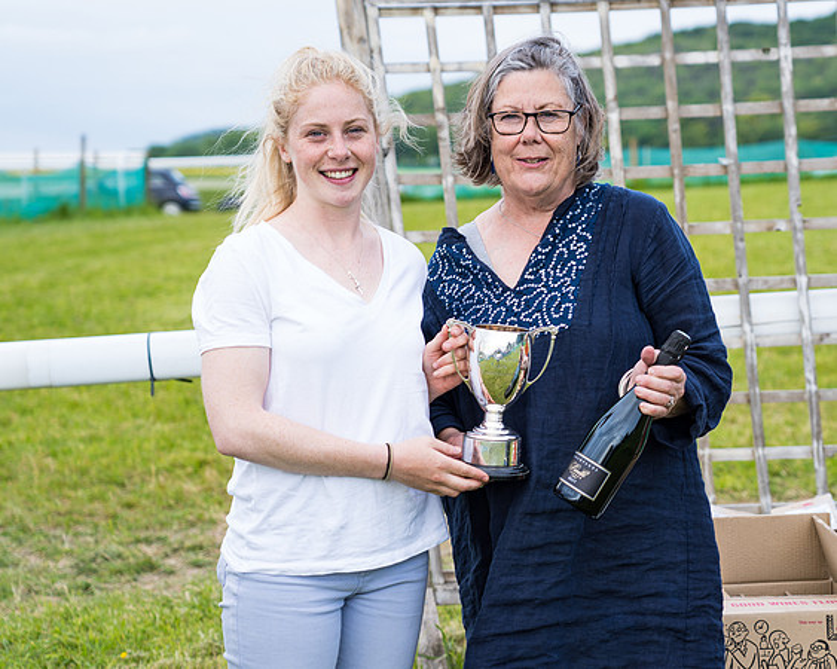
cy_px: 357
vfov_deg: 16.3
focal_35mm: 95
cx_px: 542
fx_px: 2341
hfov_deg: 20.2
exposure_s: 1/160
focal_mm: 69
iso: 50
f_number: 4
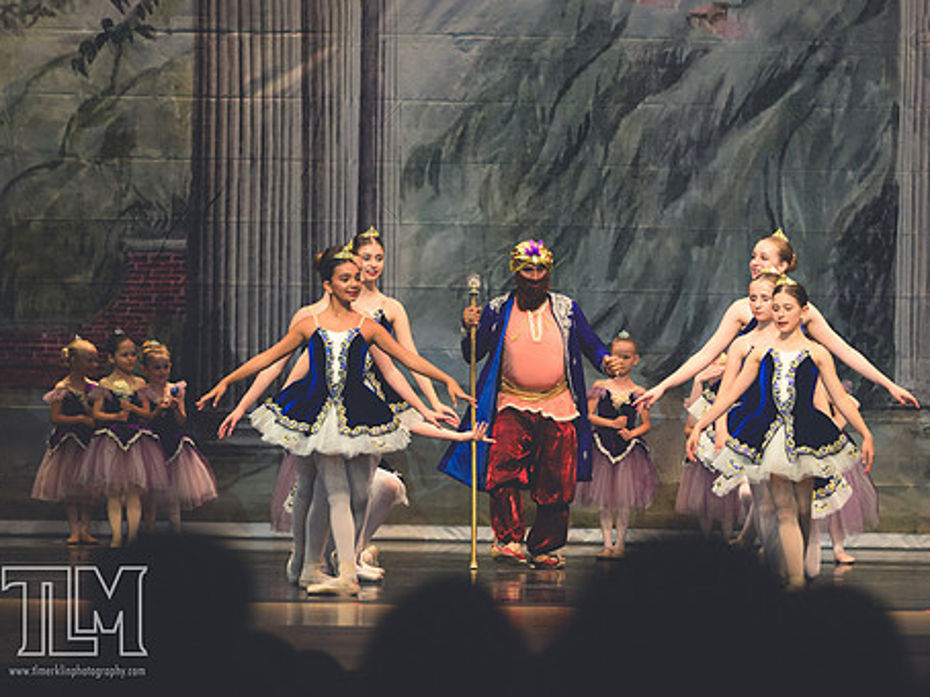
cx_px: 520
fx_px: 5934
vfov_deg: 6.7
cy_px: 375
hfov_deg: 9.0
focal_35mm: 221
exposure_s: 1/500
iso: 800
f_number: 2.8
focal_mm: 120
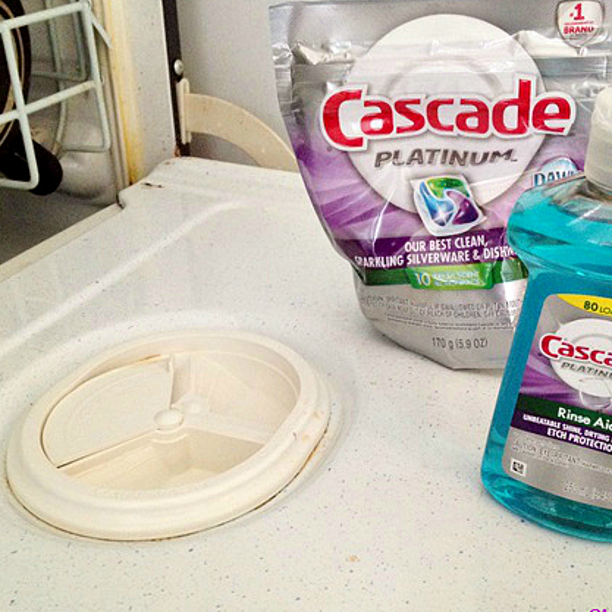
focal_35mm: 42
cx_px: 367
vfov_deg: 40.0
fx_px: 840
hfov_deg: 39.9
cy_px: 308
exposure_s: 1/20
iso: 320
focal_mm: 4.12
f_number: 2.4
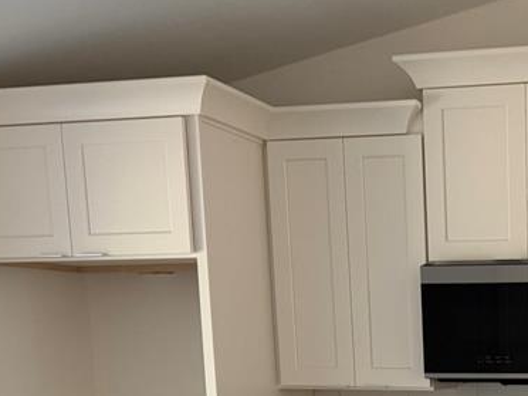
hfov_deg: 27.0
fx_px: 1007
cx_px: 576
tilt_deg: -10.5
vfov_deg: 20.3
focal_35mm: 66
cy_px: 518
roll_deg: +1.1
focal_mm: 6.76
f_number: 1.78
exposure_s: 1/81
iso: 200
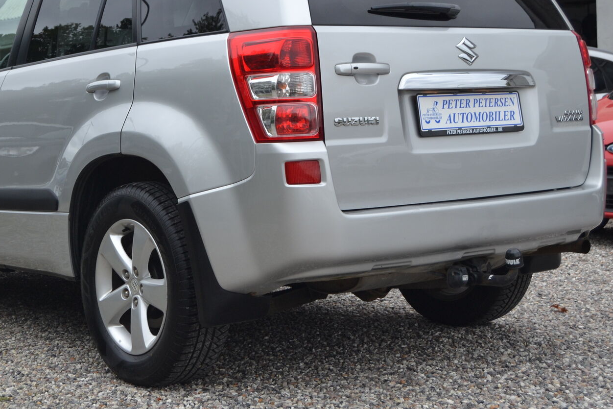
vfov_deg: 19.7
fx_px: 1175
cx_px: 223
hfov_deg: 29.1
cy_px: 127
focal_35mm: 69
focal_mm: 30
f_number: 5.6
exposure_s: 1/125
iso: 180
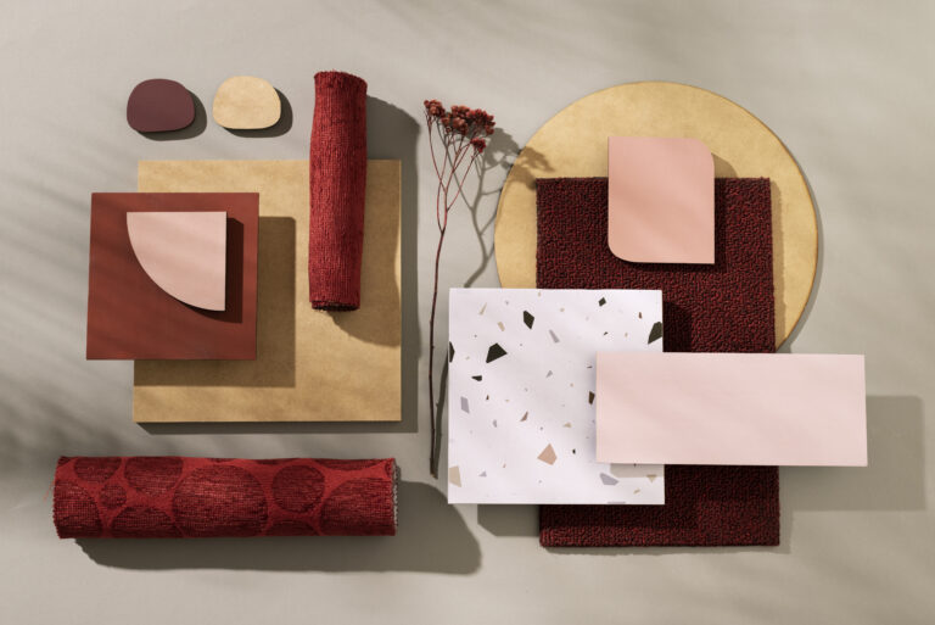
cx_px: 468
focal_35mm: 50
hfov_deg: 39.6
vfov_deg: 27.0
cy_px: 312
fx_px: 1299
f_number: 8
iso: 200
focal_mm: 50
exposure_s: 1/125
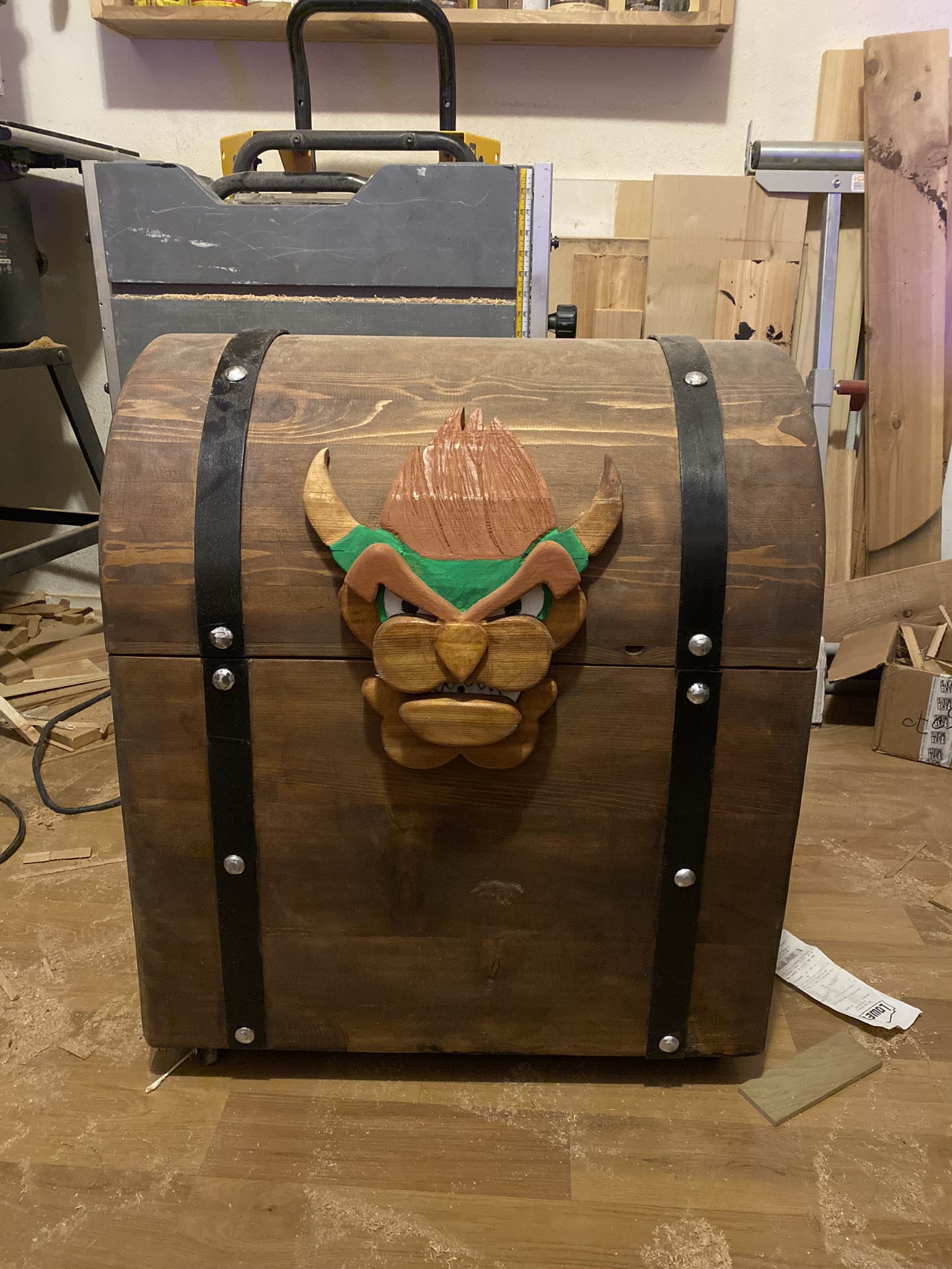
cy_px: 634
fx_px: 953
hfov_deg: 53.1
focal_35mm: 26
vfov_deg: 67.3
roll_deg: -1.6
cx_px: 476
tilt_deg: -18.0
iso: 1000
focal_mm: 4.25
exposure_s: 1/30
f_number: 1.8
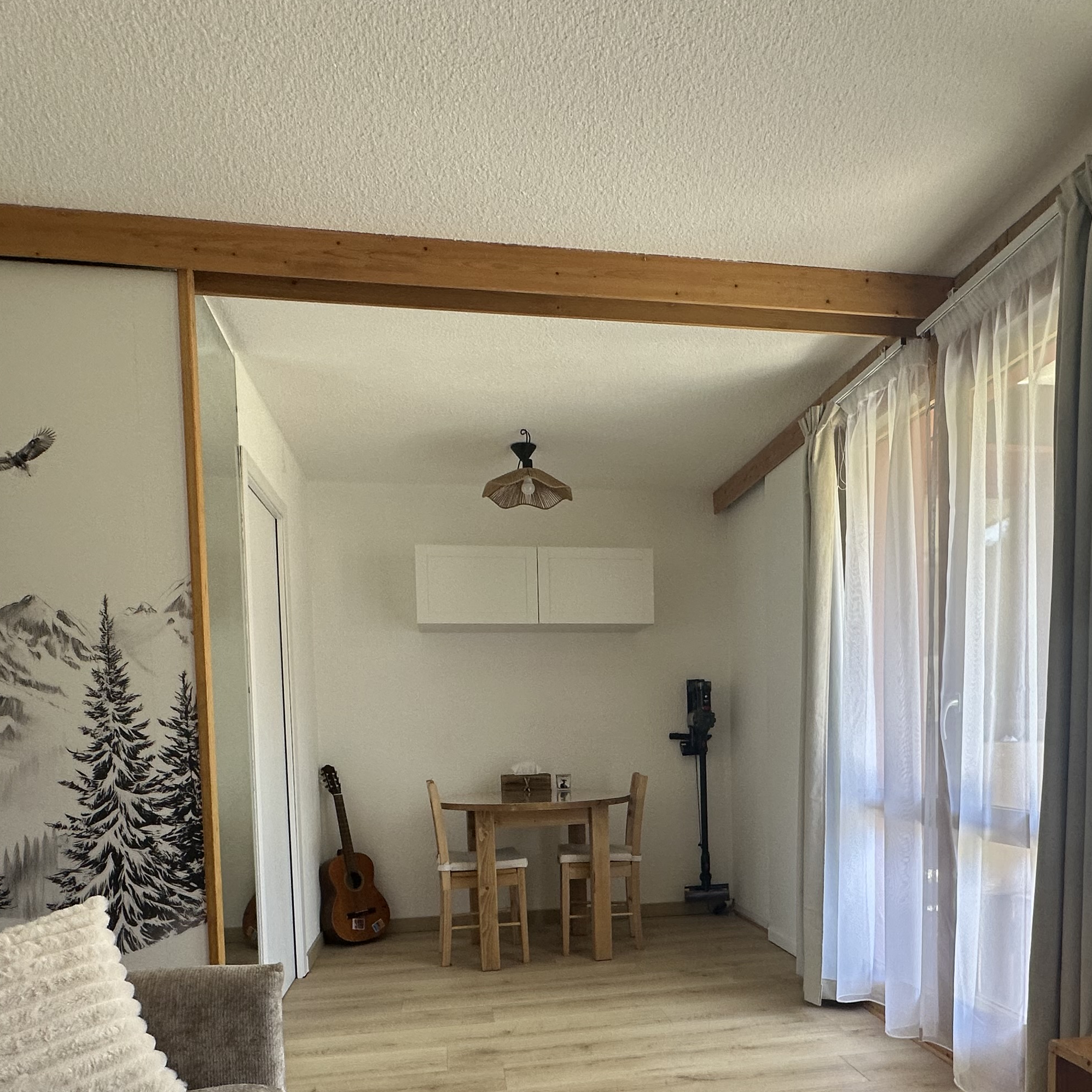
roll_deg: +1.3
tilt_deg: -1.7
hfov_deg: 62.7
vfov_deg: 60.5
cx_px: 615
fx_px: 892
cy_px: 779
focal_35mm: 25
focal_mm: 2.22
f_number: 2.2
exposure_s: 1/99
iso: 80
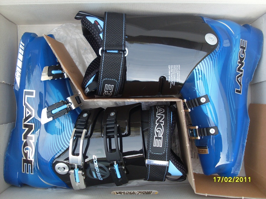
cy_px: 100
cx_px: 133
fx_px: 292
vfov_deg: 37.7
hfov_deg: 49.0
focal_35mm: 38
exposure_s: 1/125
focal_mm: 6.3
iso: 80
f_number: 3
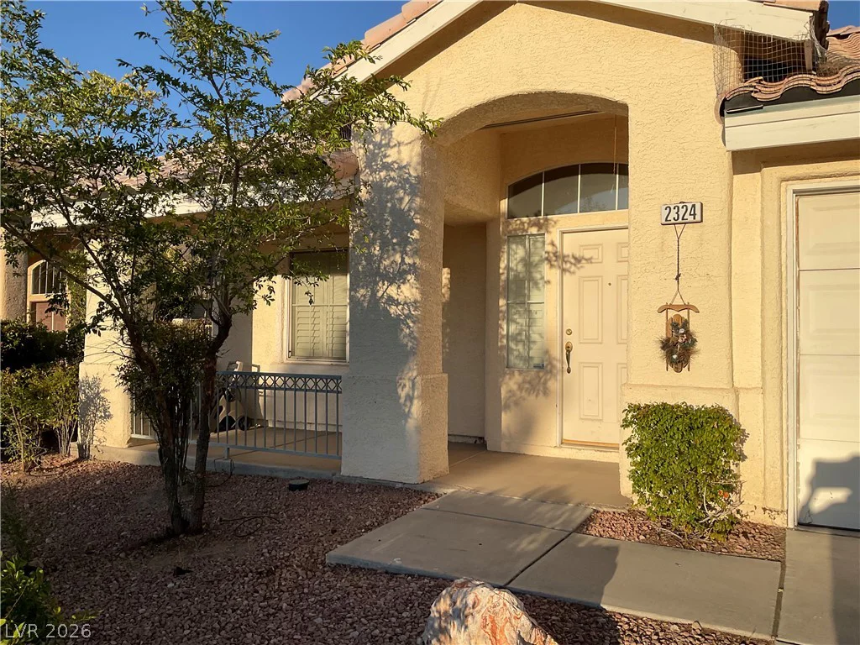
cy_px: 322
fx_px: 720
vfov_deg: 48.2
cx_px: 430
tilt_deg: +1.0
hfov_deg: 61.7
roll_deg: -0.7
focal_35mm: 29
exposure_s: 1/2058
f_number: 1.8
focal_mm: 3
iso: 16
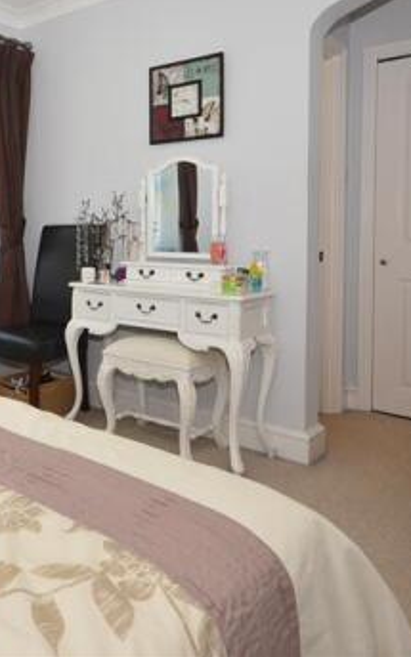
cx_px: -4
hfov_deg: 34.3
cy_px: 242
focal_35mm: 33
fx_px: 600
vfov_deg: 56.7
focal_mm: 11.5
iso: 200
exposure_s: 1/50
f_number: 5.6
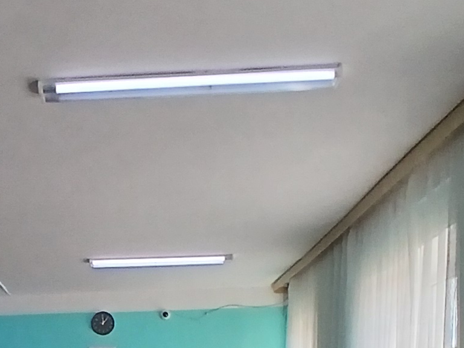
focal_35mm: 57
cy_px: 483
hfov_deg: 32.9
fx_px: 764
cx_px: 95
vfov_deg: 22.3
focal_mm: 1.4
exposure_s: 1/163
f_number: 2.2
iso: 50
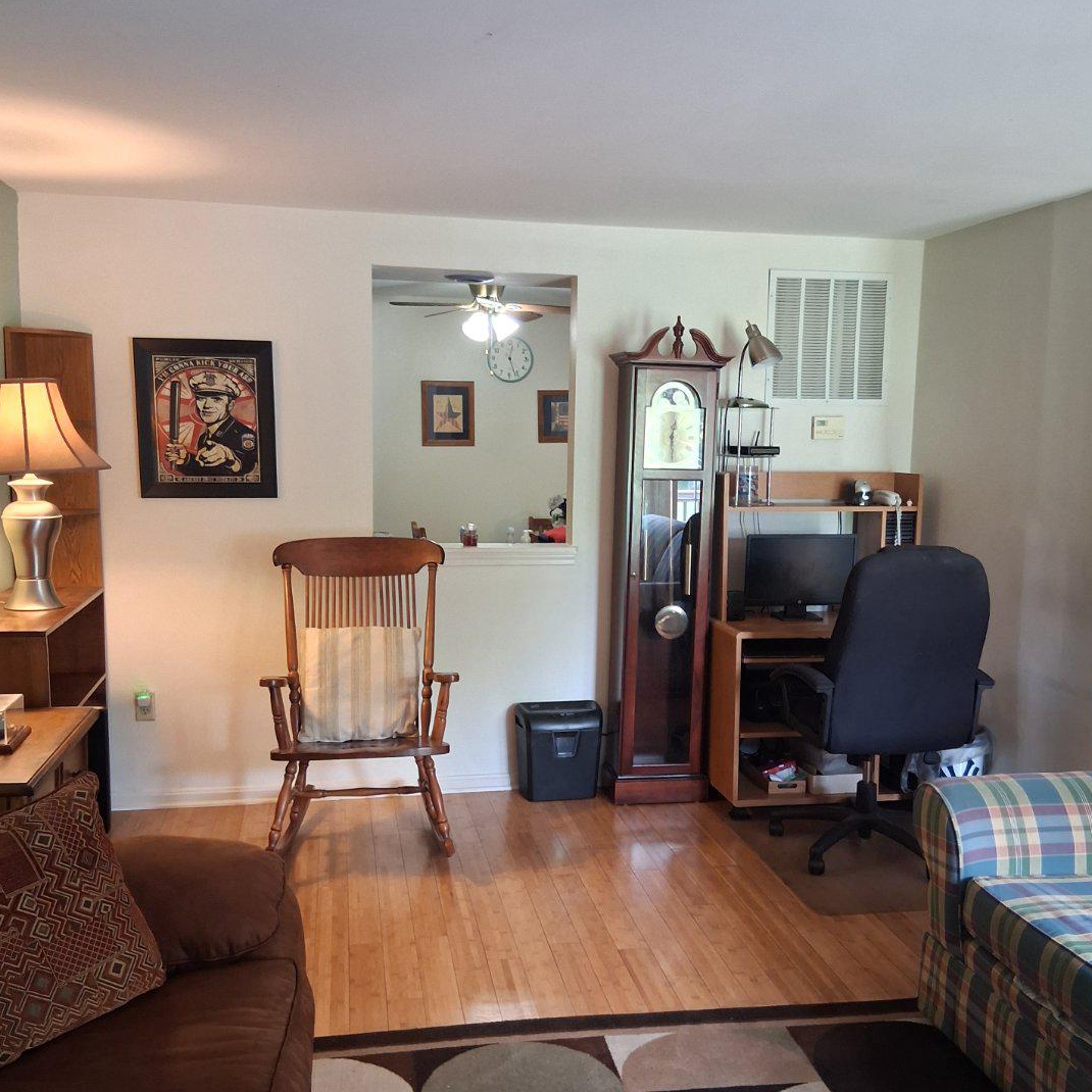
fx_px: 1178
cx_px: 579
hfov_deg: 49.7
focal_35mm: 33
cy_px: 586
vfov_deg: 49.7
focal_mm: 3.98
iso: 500
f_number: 1.8
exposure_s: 1/60
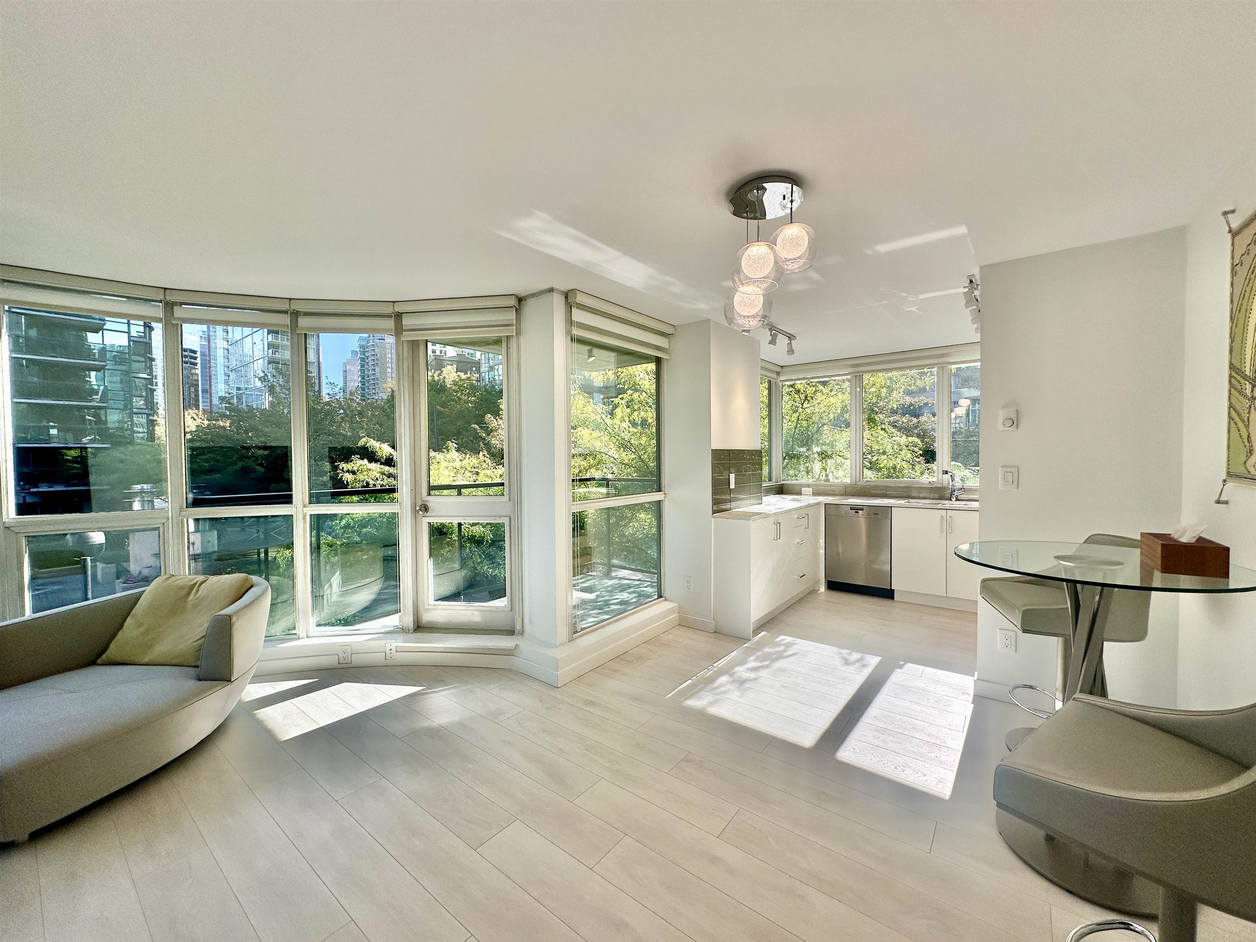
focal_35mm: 14
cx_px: 628
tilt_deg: -1.9
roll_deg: +0.0
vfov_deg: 85.7
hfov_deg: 102.1
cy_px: 471
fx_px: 508
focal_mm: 2.22
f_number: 2.2
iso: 40
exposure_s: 1/361
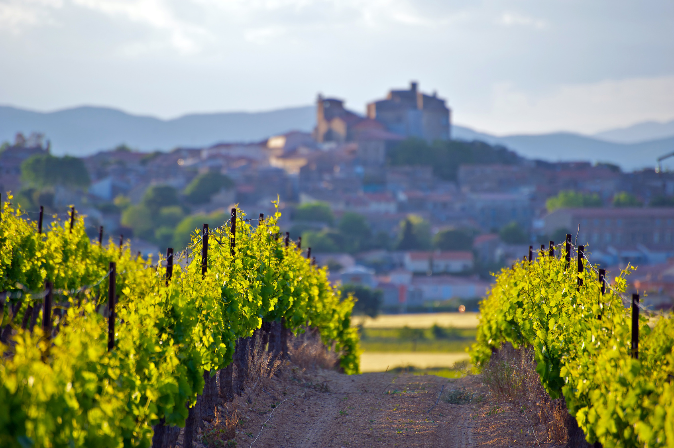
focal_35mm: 300
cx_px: 337
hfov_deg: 6.9
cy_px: 224
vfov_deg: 4.6
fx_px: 5611
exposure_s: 1/250
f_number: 6.3
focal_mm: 300
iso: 200
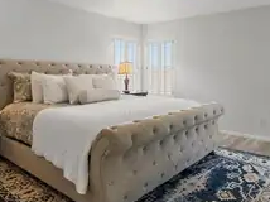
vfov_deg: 50.6
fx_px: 210
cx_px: 163
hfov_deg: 64.7
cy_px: 71
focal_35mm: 27
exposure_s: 1/6
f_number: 8
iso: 400
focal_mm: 10
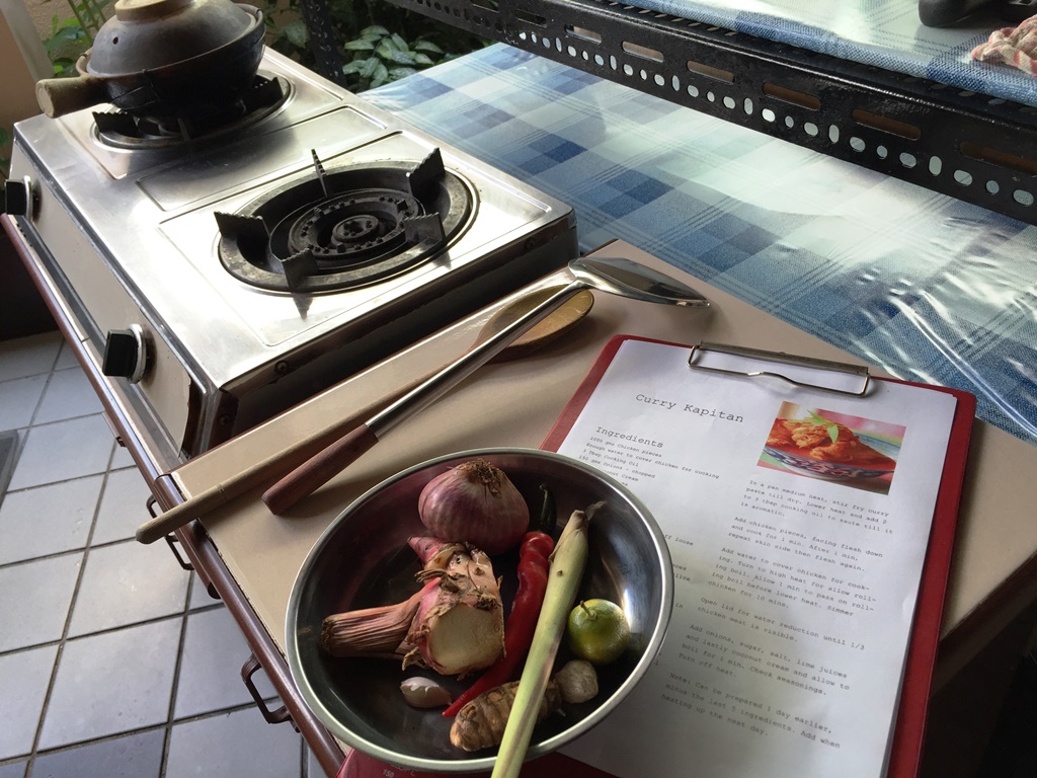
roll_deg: +9.5
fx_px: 869
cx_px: 518
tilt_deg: -39.4
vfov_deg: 48.2
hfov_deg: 61.7
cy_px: 389
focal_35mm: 29
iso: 50
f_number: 2.2
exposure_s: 1/120
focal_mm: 4.15
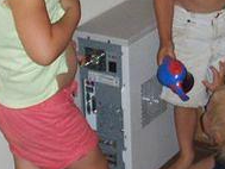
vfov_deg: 10.7
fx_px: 904
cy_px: 48
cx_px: 121
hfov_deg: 14.2
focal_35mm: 139
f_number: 3.5
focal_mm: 6.5
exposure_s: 1/60
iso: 100
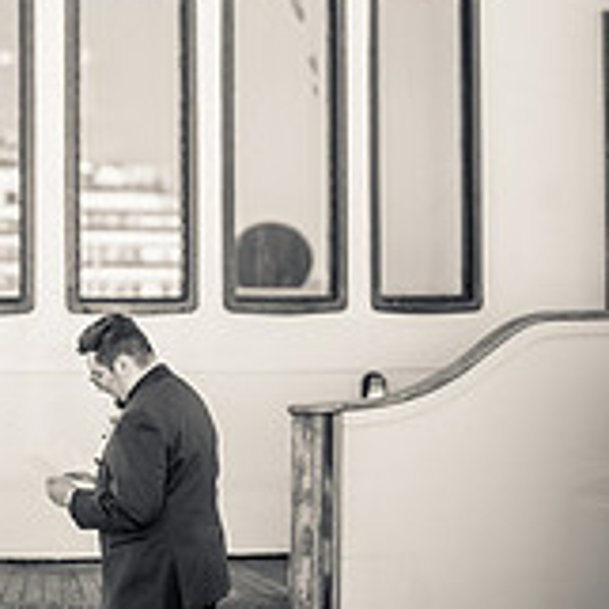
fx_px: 2369
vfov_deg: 14.6
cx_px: 45
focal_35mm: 119
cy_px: 193
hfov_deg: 14.5
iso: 200
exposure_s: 1/2500
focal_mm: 50
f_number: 1.4
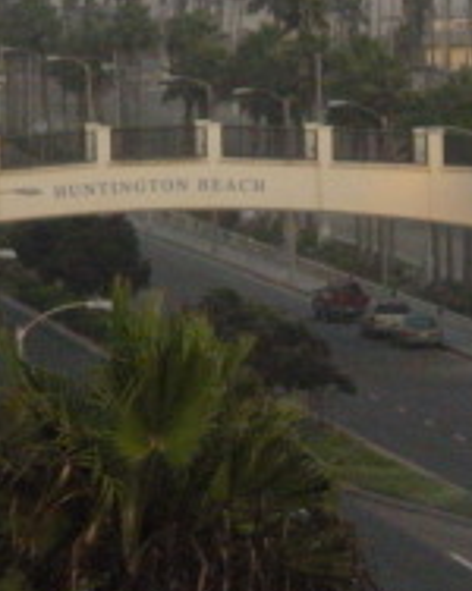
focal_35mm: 426
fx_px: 7451
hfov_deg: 3.6
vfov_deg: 4.5
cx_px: 412
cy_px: 321
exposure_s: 1/125
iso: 800
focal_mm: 31.5
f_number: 5.6
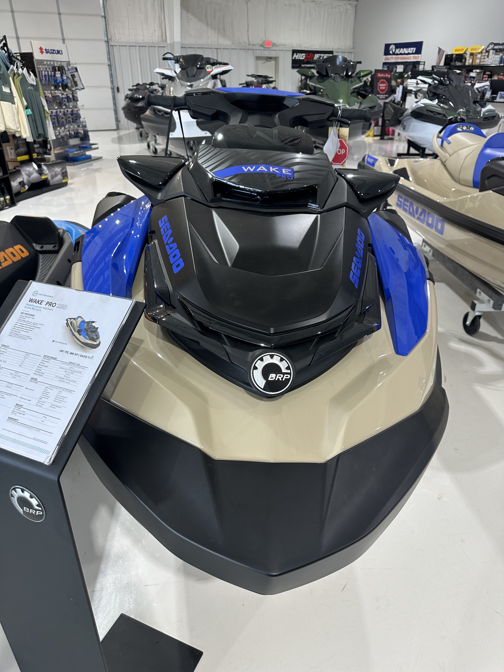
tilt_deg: -28.5
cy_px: 336
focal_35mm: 24
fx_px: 466
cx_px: 252
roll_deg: +0.0
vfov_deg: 71.6
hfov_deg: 56.8
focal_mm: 6.86
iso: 125
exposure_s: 1/120
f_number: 1.78
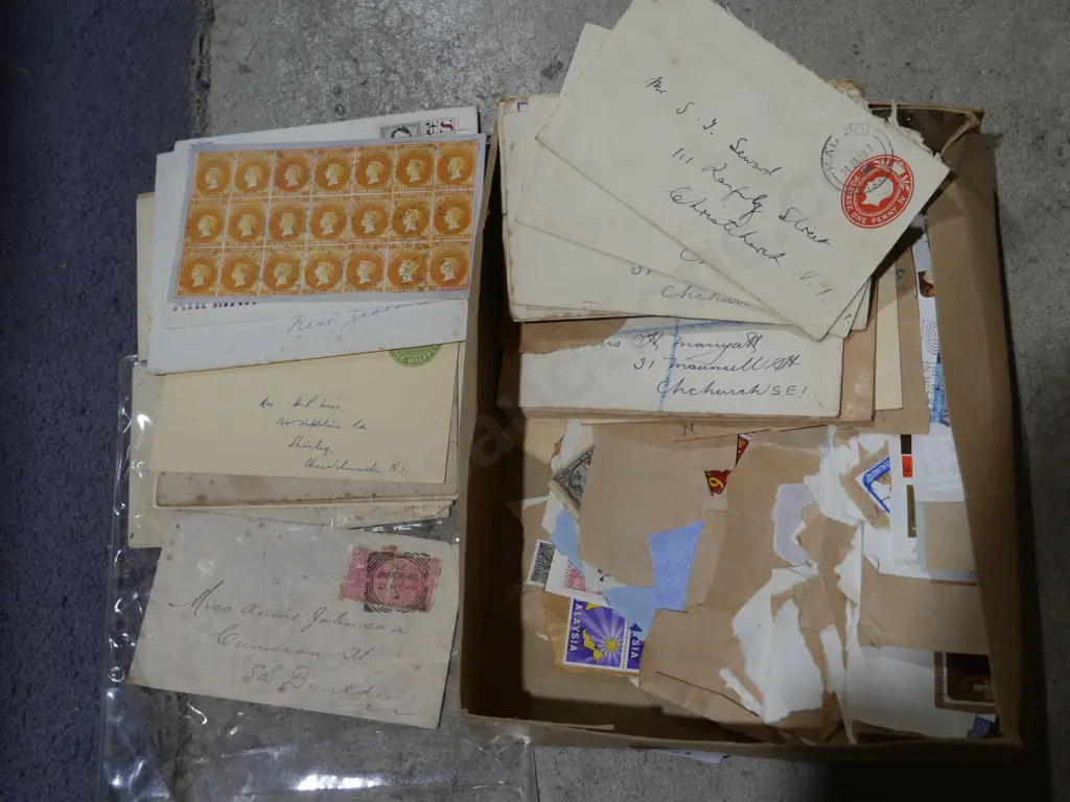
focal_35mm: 46
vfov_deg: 31.5
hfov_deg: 41.2
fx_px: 1422
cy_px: 401
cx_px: 535
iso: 200
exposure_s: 1/80
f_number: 5.1
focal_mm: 23
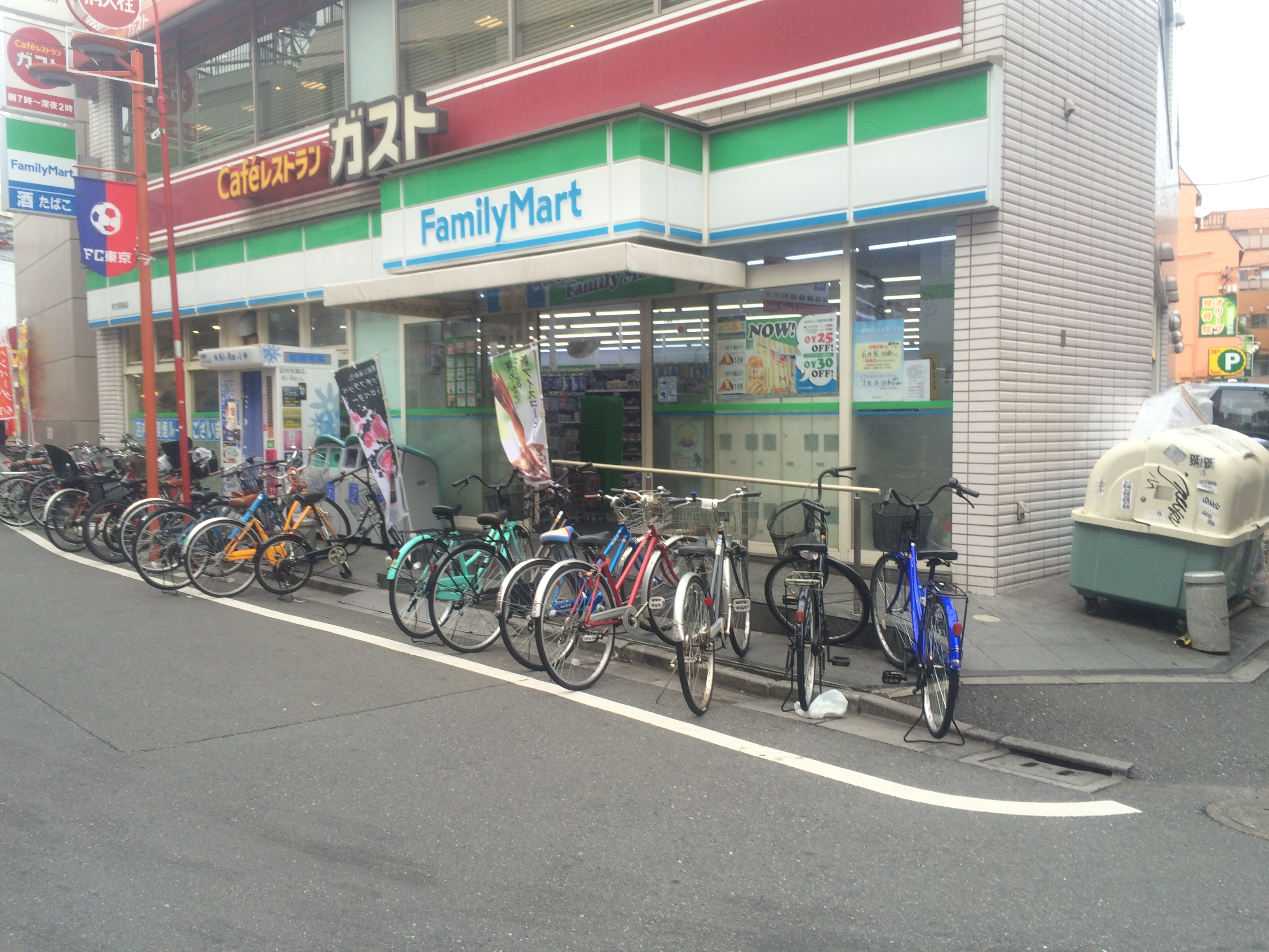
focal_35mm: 29
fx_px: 1063
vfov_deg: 48.2
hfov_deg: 61.7
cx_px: 634
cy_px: 476
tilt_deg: -6.0
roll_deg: +1.0
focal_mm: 4.15
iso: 40
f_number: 2.2
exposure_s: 1/120
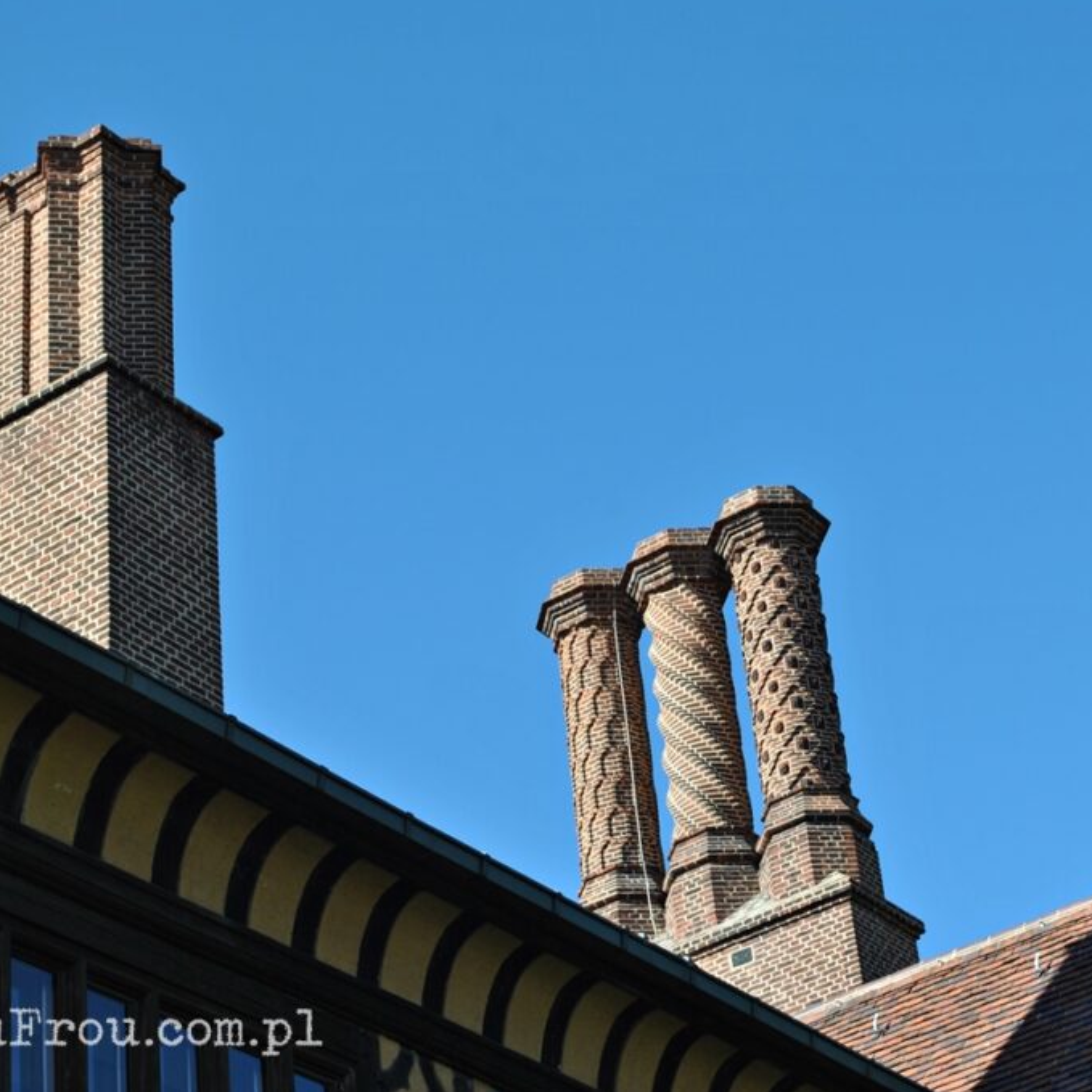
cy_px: 546
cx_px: 640
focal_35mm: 87
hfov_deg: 20.0
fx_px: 3092
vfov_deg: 20.0
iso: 100
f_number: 7.1
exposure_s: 1/200
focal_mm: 45
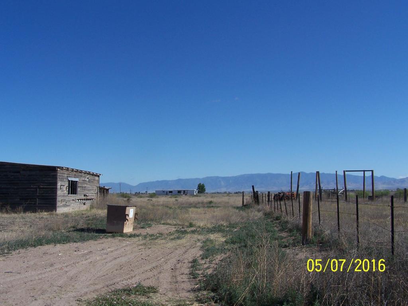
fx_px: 448
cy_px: 153
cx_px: 204
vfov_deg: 37.7
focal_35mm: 38
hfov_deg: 49.0
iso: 80
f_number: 5.6
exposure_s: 1/750
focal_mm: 6.3
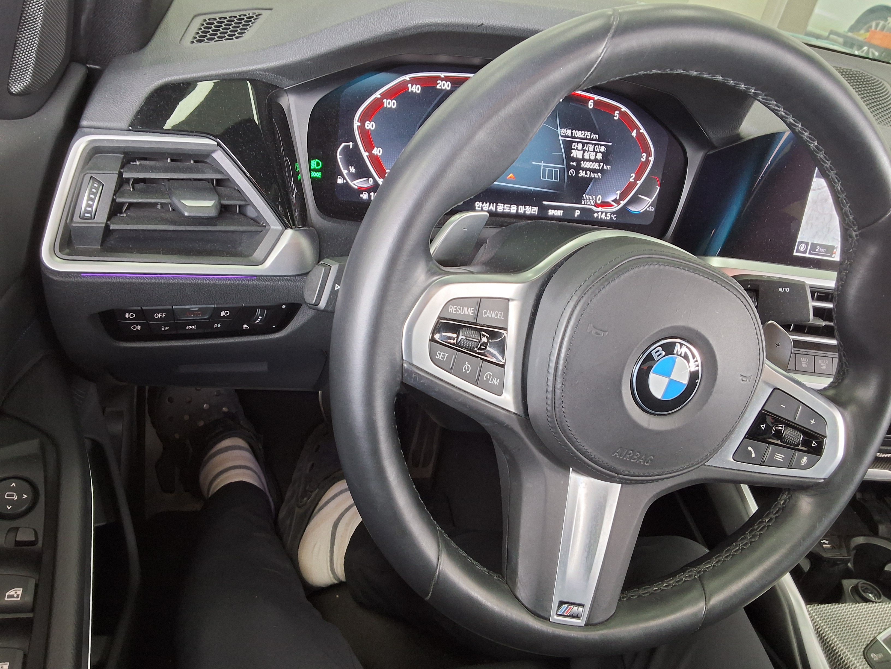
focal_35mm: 28
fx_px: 721
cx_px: 446
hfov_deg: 63.4
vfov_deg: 49.7
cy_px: 334
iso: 125
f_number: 1.9
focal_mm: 2.91
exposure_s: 1/40
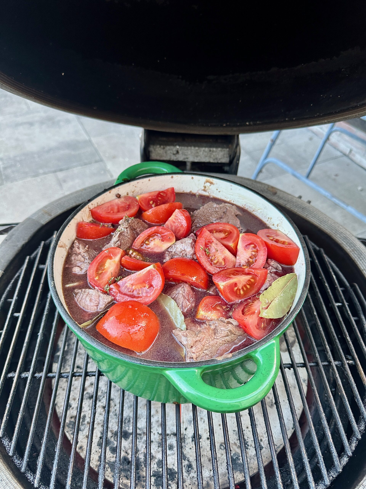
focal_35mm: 24
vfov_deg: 71.6
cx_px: 183
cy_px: 244
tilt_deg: -45.9
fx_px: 338
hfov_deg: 56.8
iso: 160
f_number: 1.78
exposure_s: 1/121
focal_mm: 6.86
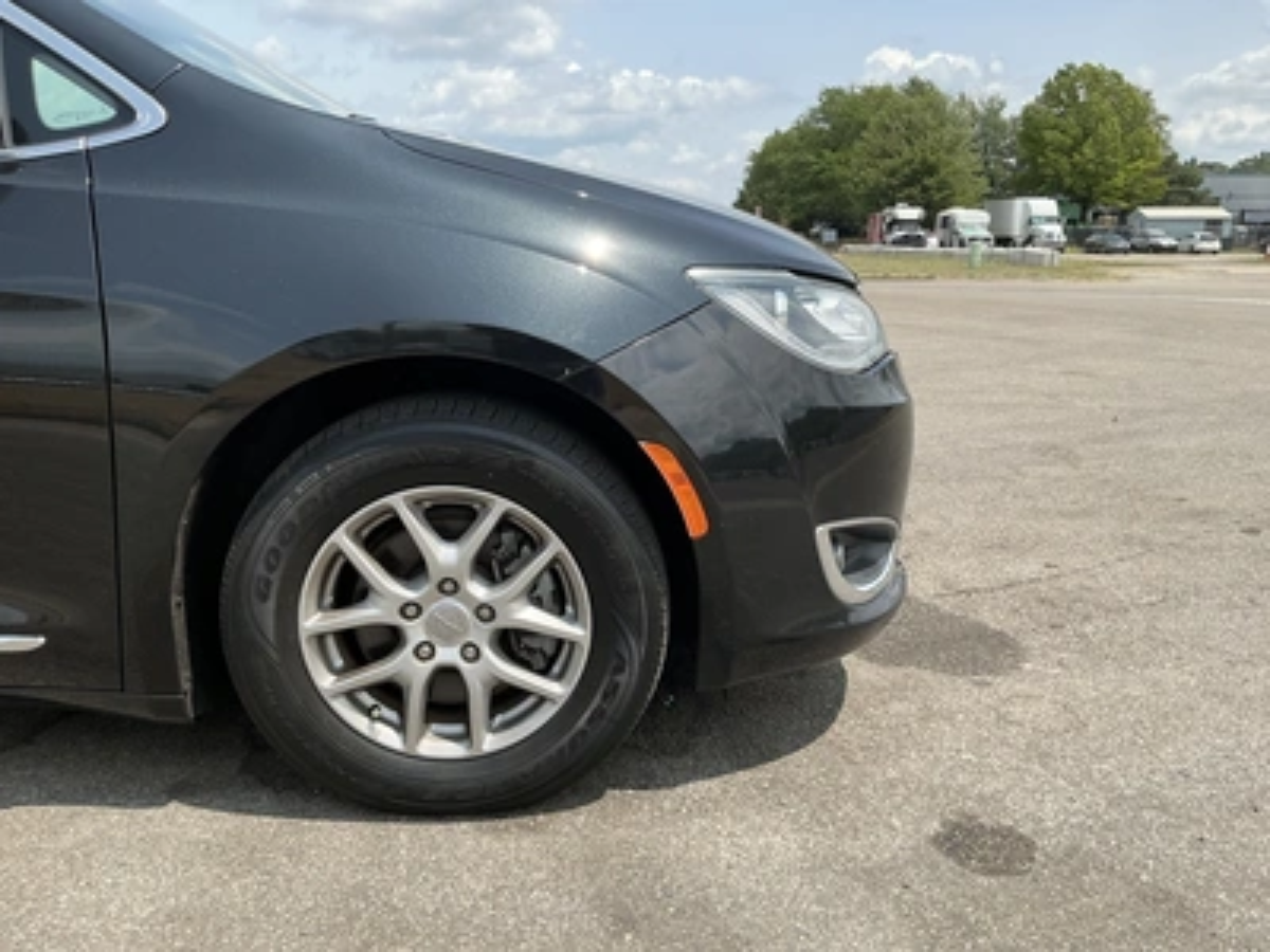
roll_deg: +0.2
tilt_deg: -10.6
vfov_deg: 49.7
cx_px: 635
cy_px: 476
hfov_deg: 63.4
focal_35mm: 28
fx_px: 1027
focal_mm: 3
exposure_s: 1/1490
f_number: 1.8
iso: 25
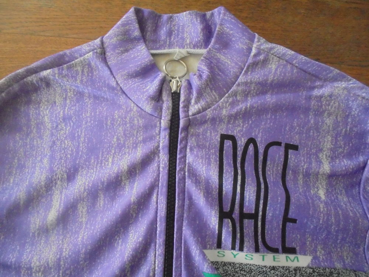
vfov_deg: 53.1
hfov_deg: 67.3
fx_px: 277
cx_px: 184
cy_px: 138
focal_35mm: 26
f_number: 3.5
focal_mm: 4.6
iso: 1000
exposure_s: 1/60
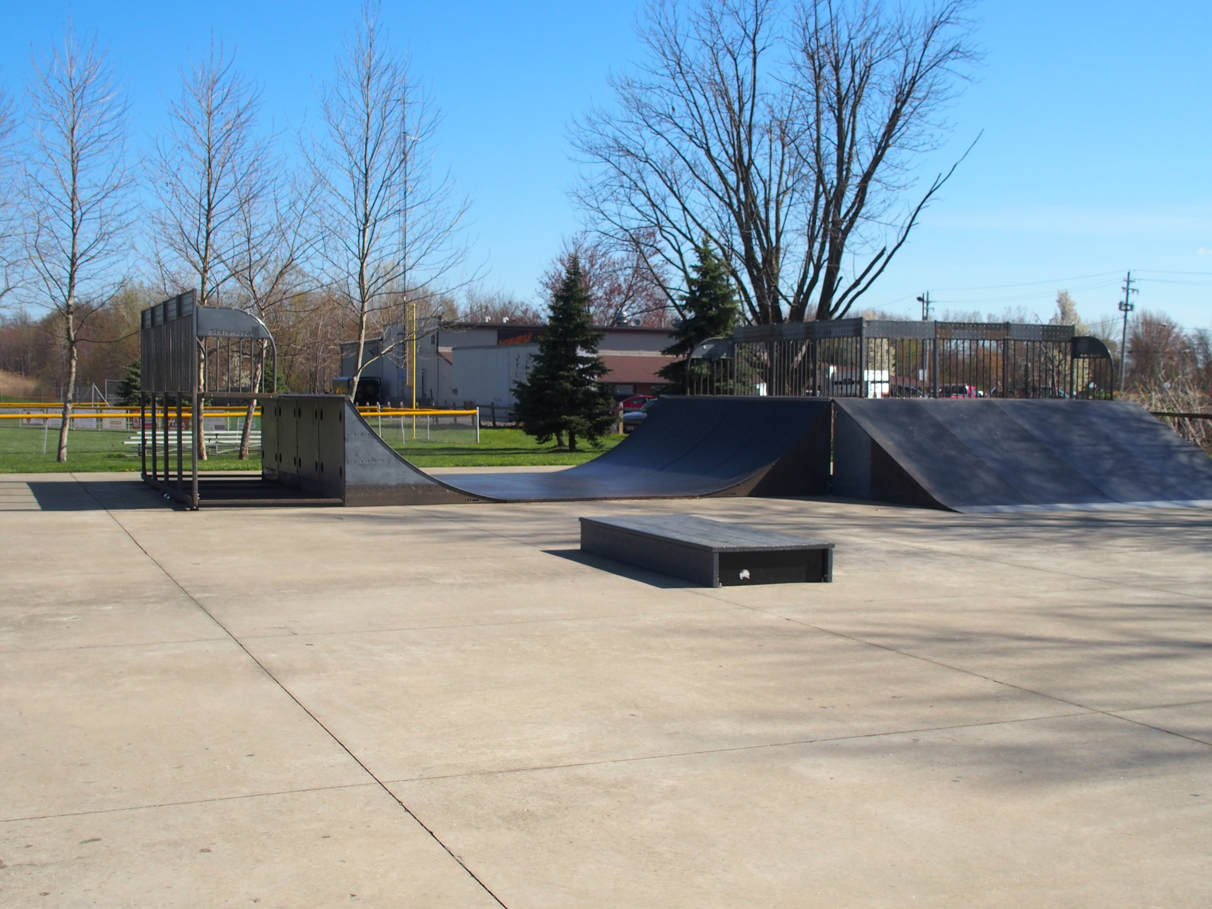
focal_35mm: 42
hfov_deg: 44.8
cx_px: 606
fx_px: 1471
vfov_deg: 34.3
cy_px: 454
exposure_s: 1/640
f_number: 5
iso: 100
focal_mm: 9
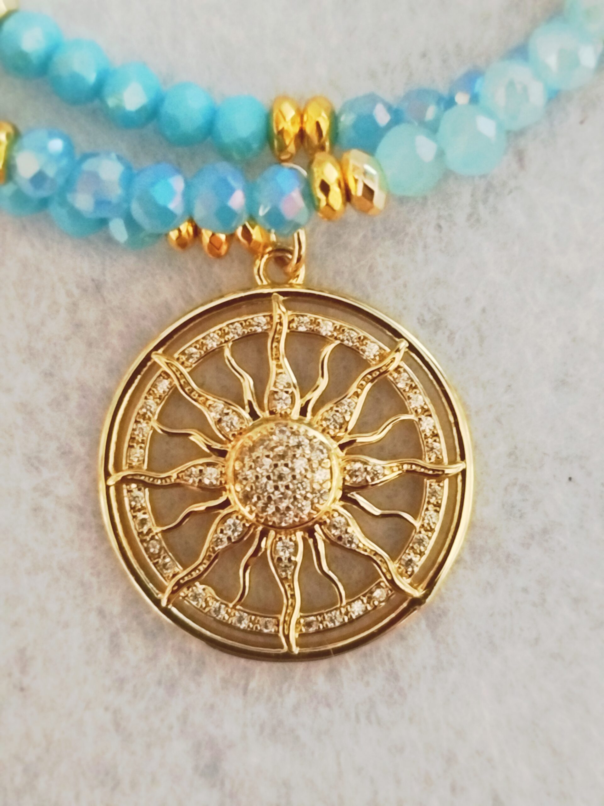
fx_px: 1117
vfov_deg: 39.7
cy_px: 403
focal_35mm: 48
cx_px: 302
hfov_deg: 30.3
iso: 2500
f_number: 1.7
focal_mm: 5.31
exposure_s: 1/17
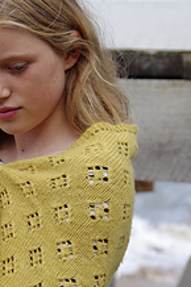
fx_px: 1371
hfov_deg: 8.0
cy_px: 211
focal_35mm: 172
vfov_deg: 11.9
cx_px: 37
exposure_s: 1/1000
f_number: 5.6
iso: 400
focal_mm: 50
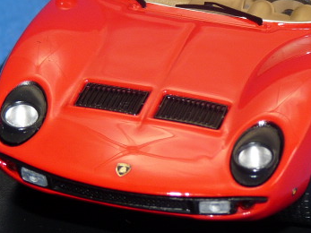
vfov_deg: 5.4
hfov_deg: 7.2
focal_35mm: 275
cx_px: 199
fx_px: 2470
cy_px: 27
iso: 100
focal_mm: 14.9
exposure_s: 1/40
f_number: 3.4
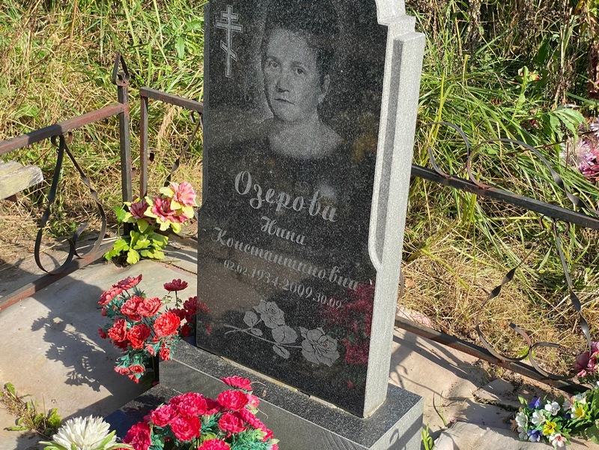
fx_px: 900
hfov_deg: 36.8
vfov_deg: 28.0
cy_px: 225
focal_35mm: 52
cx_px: 300
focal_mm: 6
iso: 20
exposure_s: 1/749
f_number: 2
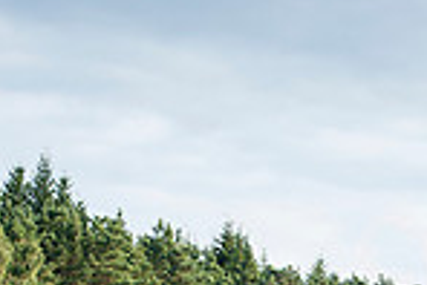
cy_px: 426
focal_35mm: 332
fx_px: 3942
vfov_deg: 4.1
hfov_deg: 6.1
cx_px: 736
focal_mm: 85
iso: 500
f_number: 7.1
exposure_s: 1/500
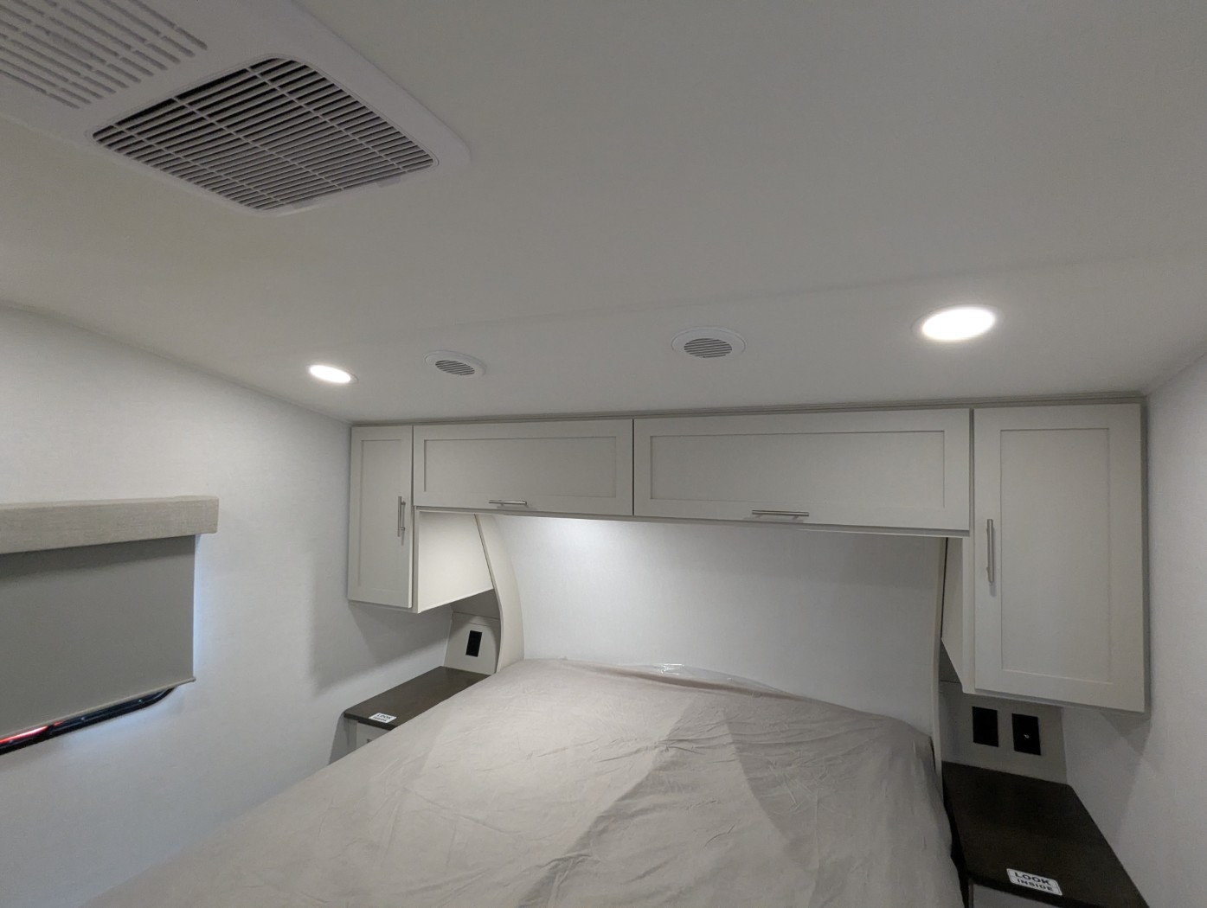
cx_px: 604
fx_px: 559
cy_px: 454
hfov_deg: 94.4
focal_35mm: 16
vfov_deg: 78.2
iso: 380
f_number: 2.2
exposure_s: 1/92.6
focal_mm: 2.35
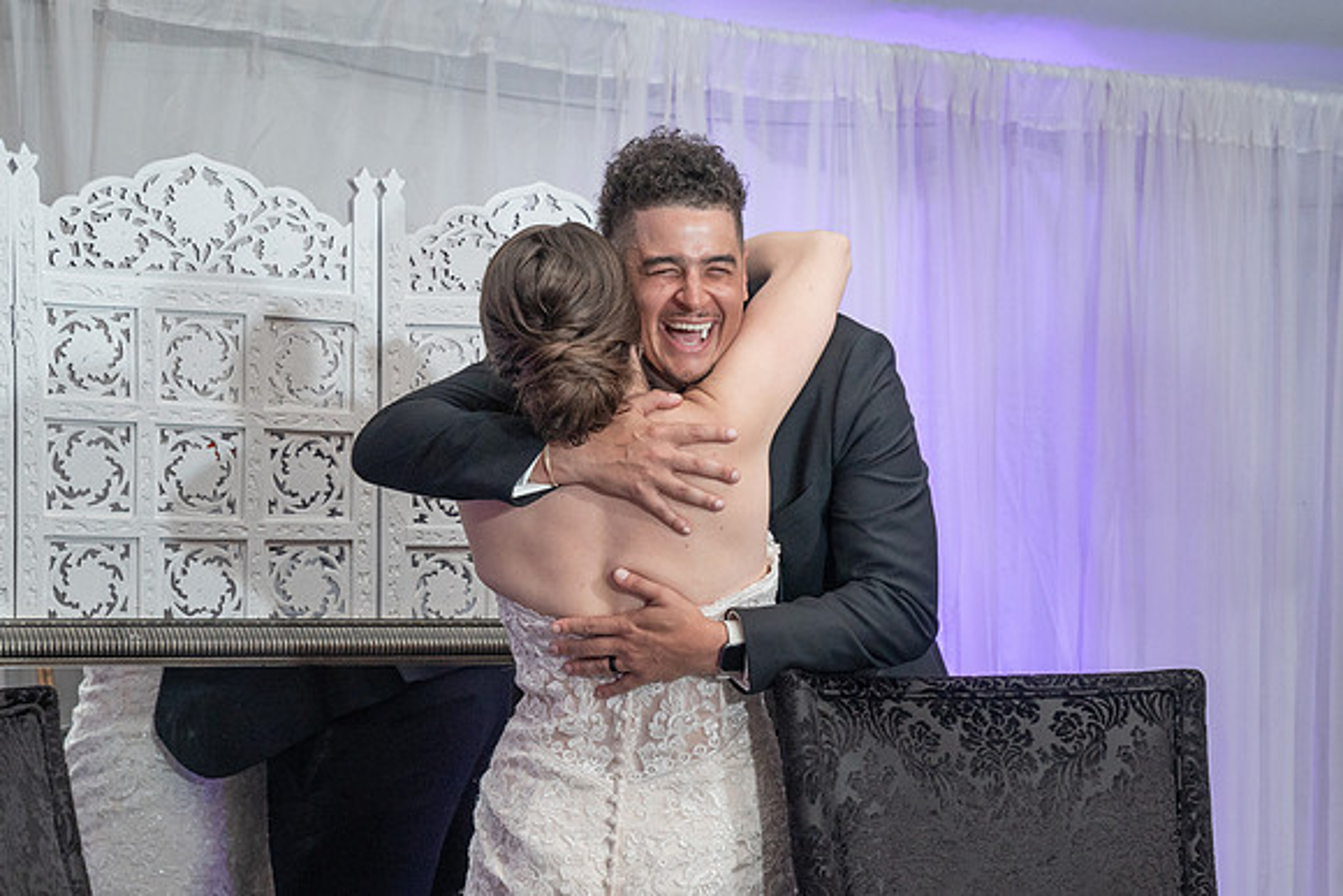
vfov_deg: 13.9
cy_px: 583
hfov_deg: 20.7
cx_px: 758
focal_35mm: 99
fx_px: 3676
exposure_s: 1/100
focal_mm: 70
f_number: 5.6
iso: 2000
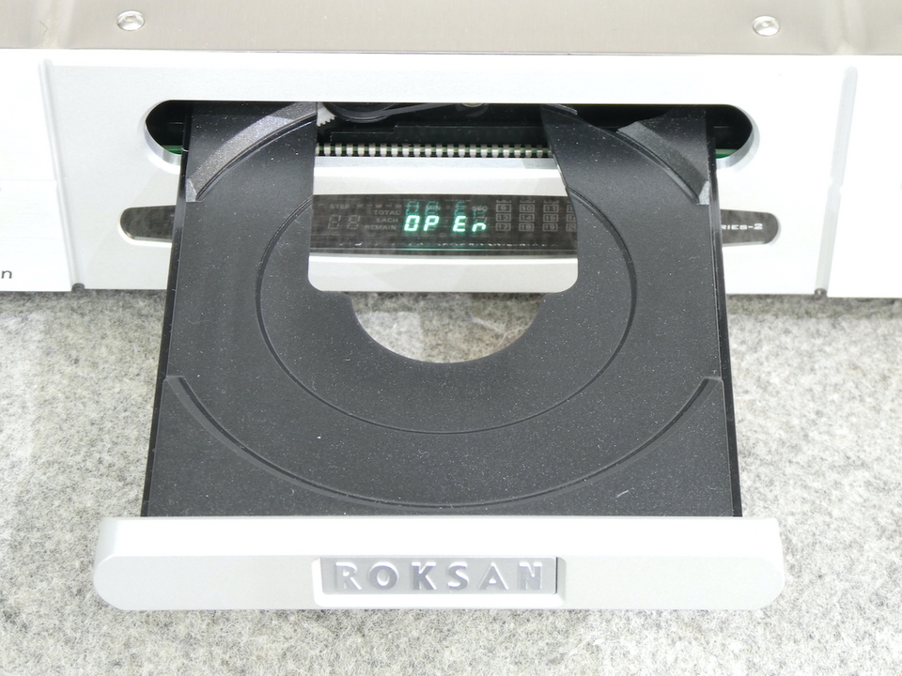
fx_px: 2762
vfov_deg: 14.0
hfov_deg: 18.5
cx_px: 451
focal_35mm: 106
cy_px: 338
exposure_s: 1/2
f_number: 5.1
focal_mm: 19
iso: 200
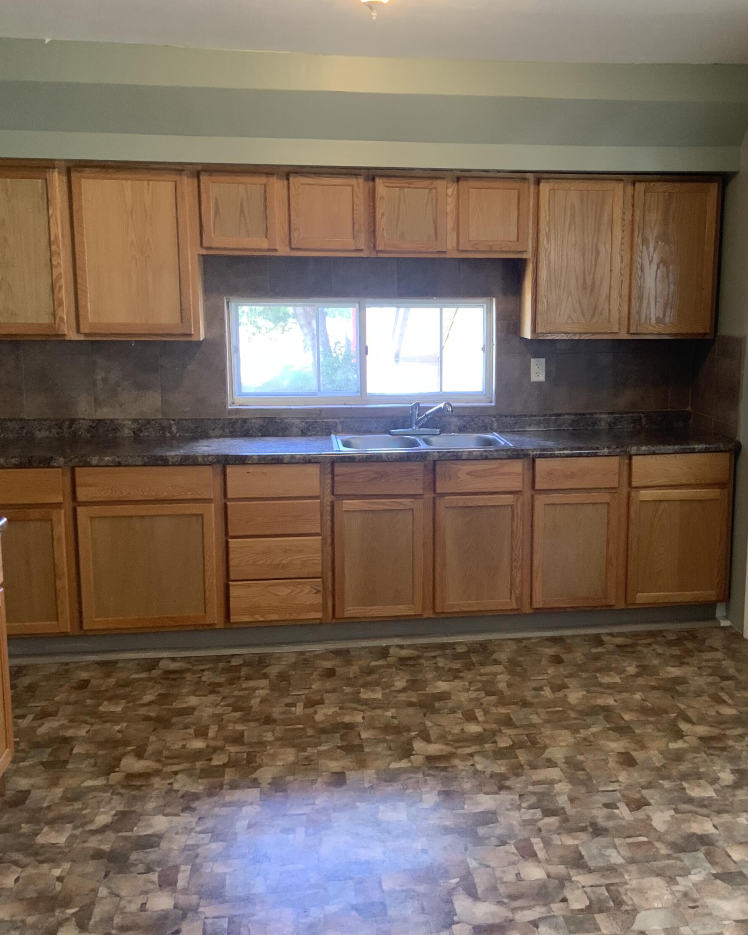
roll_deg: -0.8
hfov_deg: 38.9
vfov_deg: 47.9
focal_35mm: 38
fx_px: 1052
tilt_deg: -9.7
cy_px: 466
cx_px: 471
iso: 125
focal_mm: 3
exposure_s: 1/60
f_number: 1.8
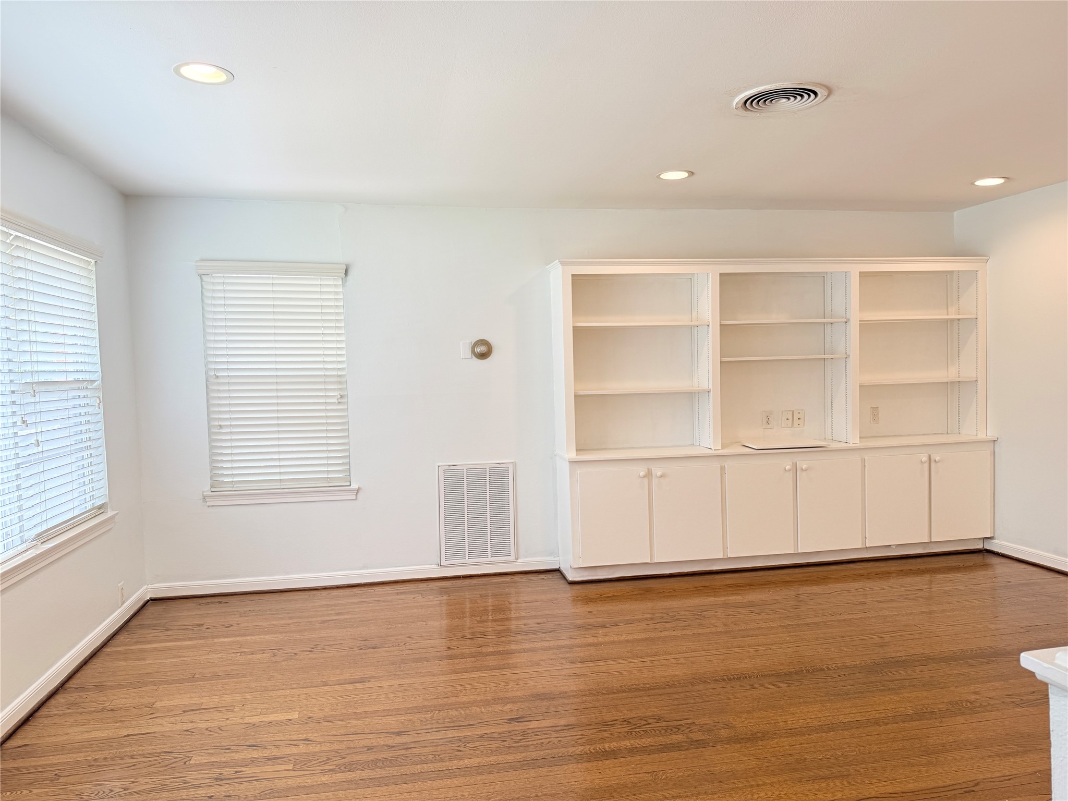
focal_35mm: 24
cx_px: 534
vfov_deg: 56.8
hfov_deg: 71.6
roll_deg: +1.2
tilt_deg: -2.5
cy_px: 400
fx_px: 740
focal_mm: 6.76
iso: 80
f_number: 1.78
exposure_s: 1/120
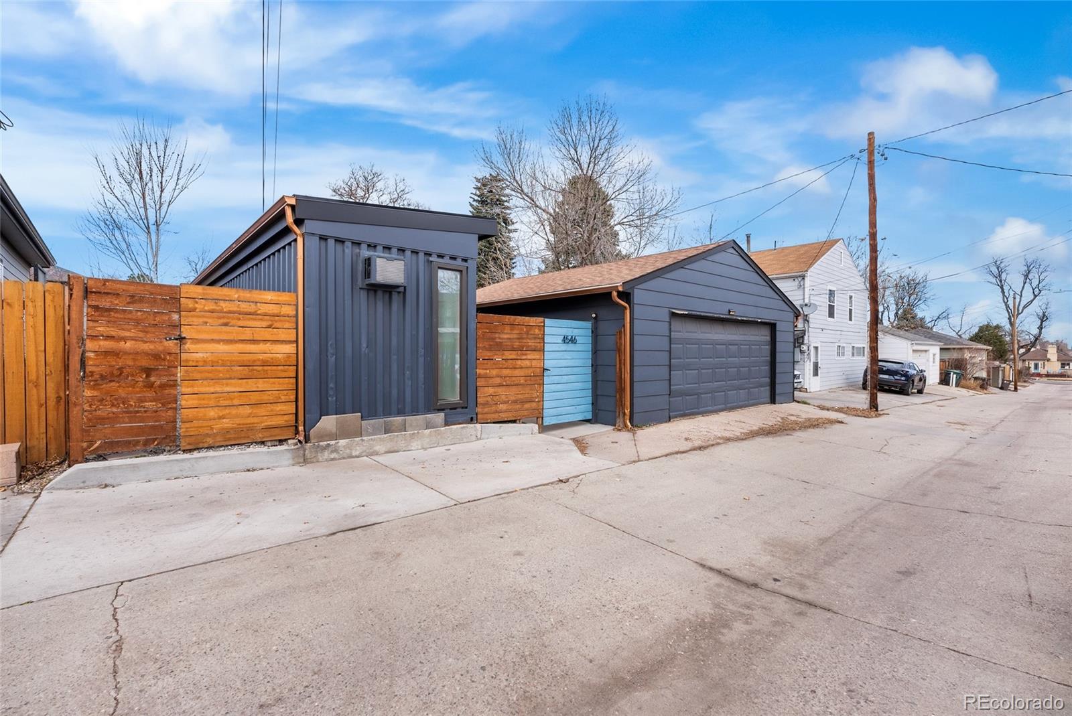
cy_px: 358
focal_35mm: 16
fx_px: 477
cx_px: 536
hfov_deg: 96.7
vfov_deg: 73.8
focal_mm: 16
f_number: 8
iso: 200
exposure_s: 1/1250
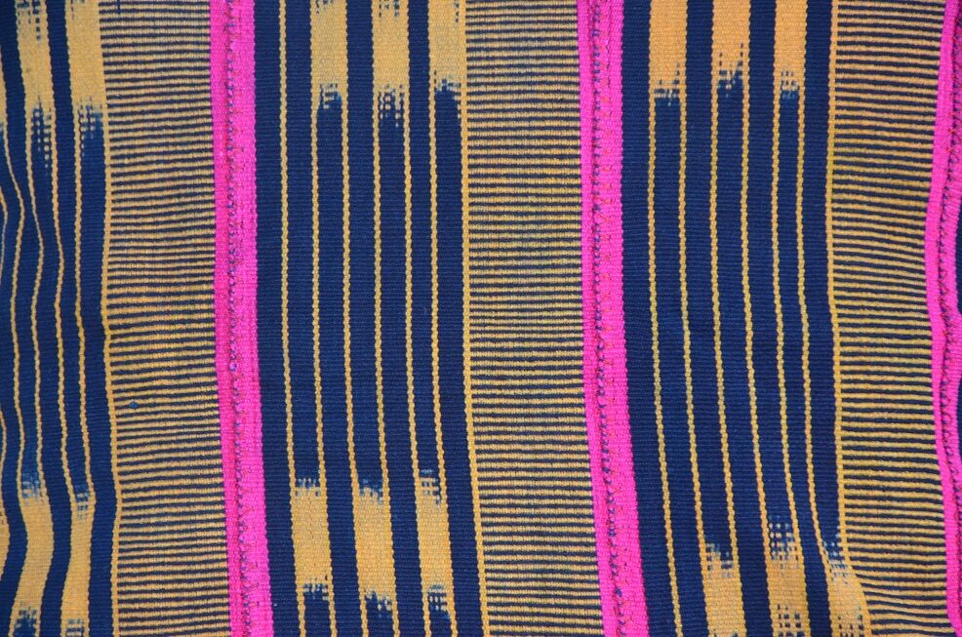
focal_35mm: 158
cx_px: 481
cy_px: 318
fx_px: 4200
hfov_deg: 13.1
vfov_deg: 8.7
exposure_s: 1/60
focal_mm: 105
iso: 800
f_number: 8
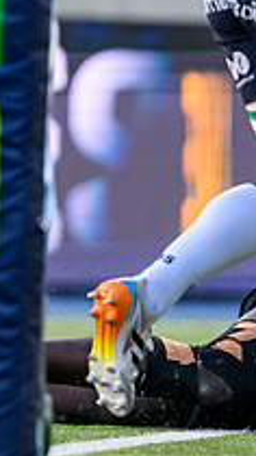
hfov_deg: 0.6
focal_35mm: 1879
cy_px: 507
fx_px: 22694
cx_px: 638
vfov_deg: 1.2
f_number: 3.5
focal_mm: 400
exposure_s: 1/1600
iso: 4000
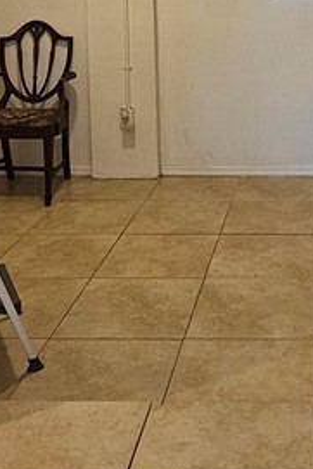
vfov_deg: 35.0
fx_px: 664
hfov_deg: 25.5
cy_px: -7
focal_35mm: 51
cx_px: 296
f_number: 2.2
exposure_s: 1/30
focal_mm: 2.2
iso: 400
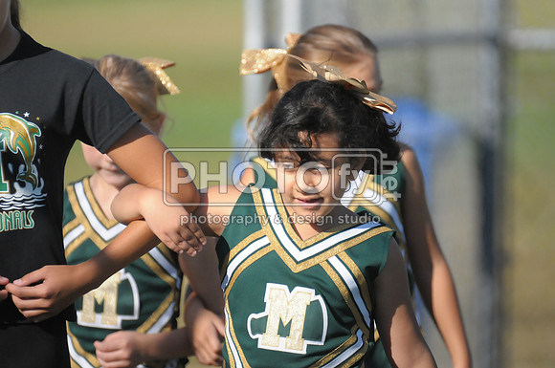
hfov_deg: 3.4
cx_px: 278
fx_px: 9237
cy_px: 184
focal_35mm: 600
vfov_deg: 2.3
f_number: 4
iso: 1600
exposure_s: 1/8000
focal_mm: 400
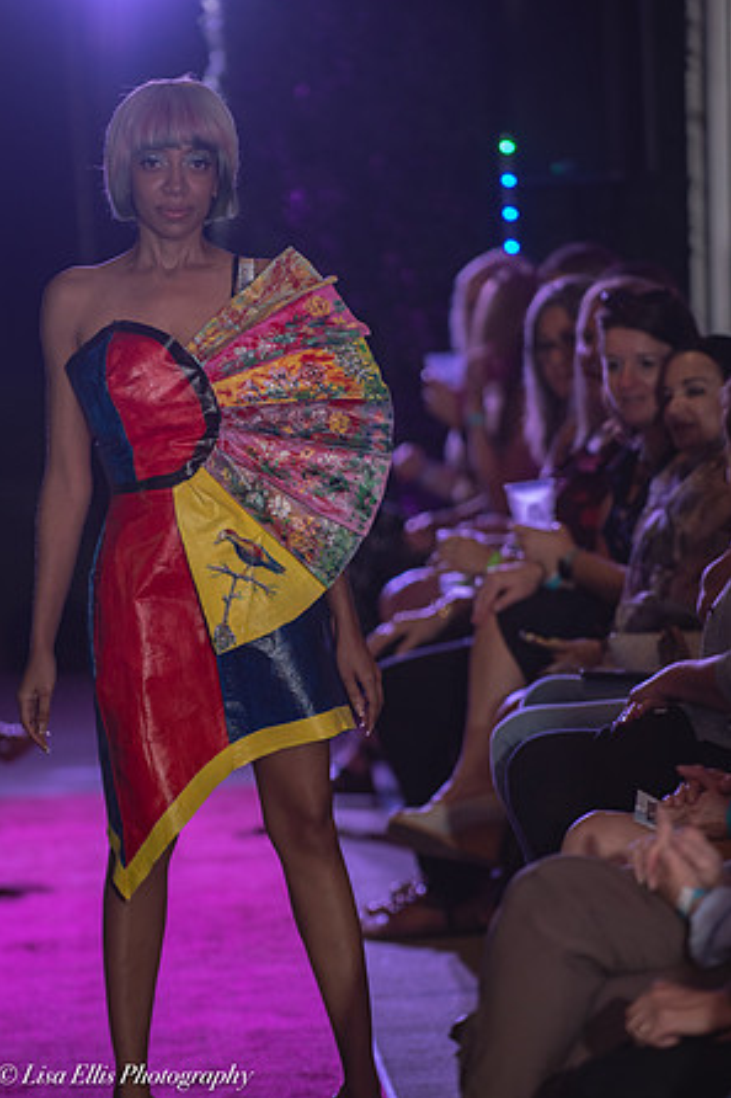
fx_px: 6462
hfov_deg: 6.5
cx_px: 364
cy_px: 547
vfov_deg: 9.7
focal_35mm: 212
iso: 800
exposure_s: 1/250
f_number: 4.5
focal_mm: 175
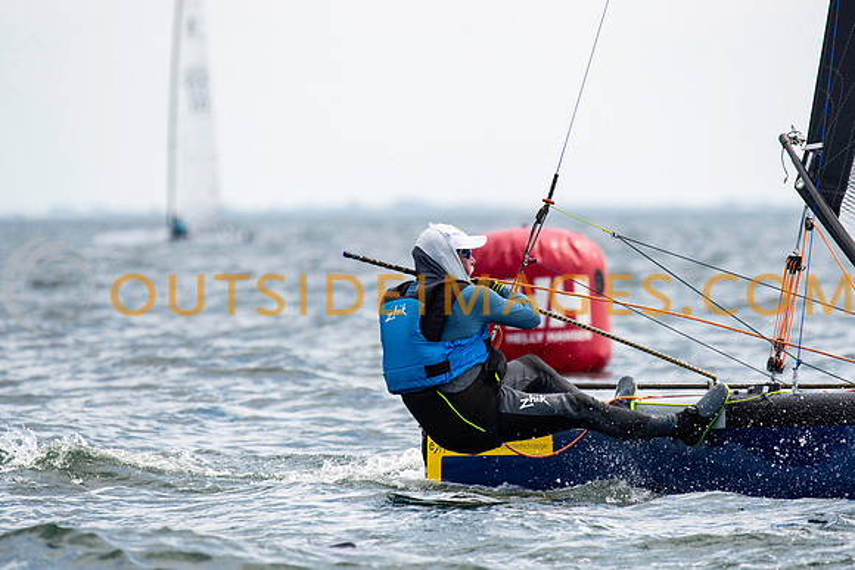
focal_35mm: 450
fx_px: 10689
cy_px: 285
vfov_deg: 3.1
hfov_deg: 4.6
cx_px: 428
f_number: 5
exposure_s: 1/4000
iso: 400
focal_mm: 300
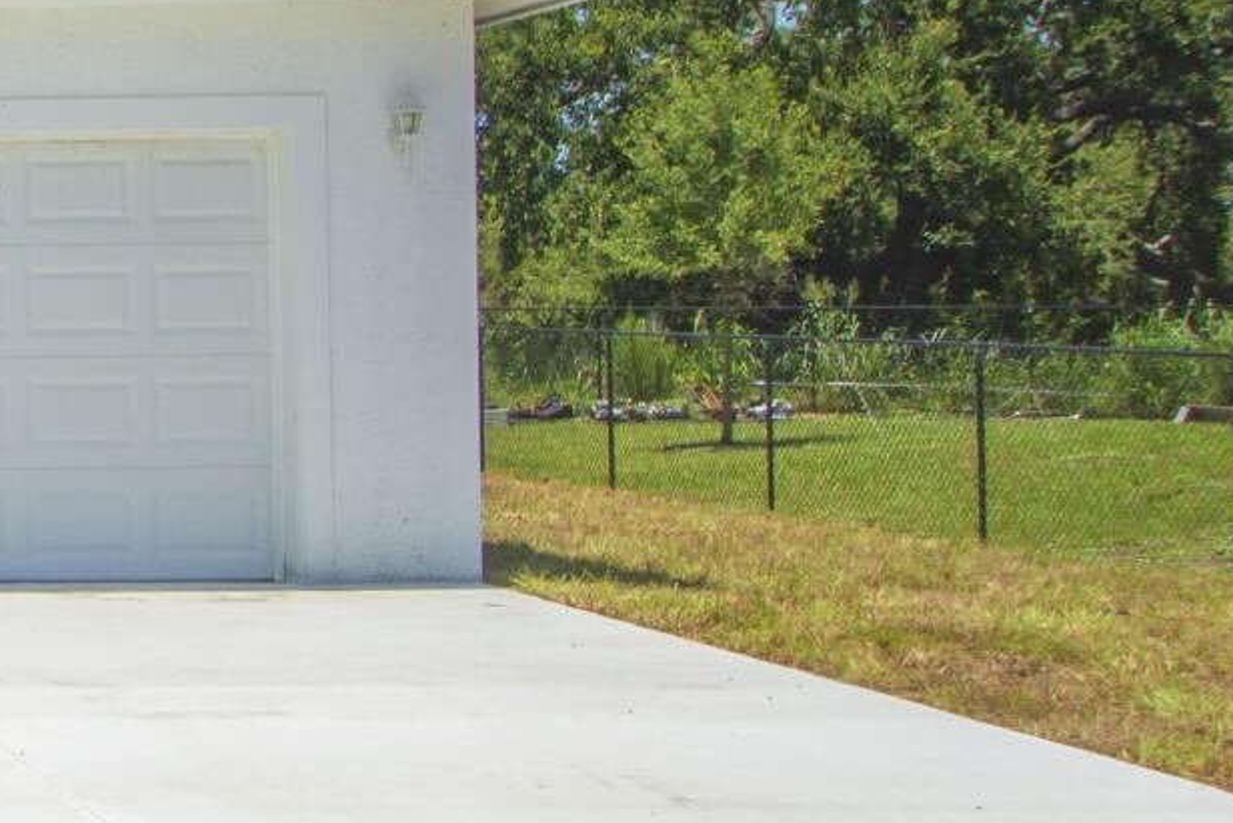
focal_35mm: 73
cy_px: 280
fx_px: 2501
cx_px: -655
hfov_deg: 22.4
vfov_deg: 18.6
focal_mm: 10
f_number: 8
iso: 160
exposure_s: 1/500
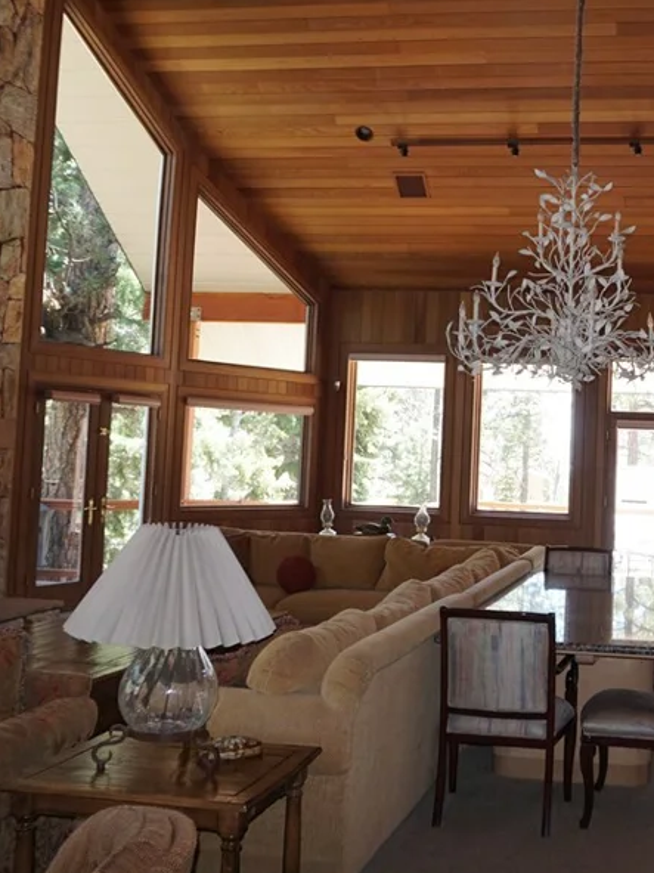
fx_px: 1008
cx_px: 558
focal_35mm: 40
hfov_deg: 34.4
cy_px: 395
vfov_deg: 46.7
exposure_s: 1/160
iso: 500
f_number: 4
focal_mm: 16
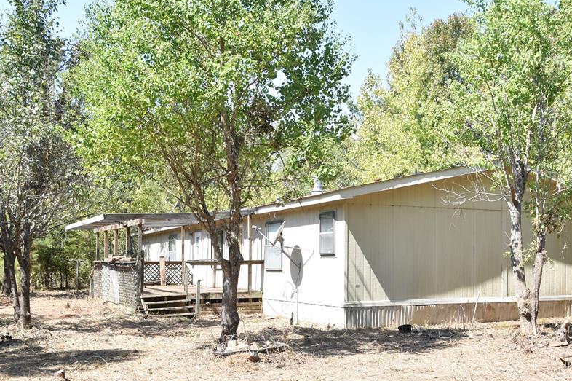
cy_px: 228
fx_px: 683
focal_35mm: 43
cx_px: 332
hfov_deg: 45.3
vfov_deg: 31.1
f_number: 7.1
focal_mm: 22
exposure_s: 1/160
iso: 160
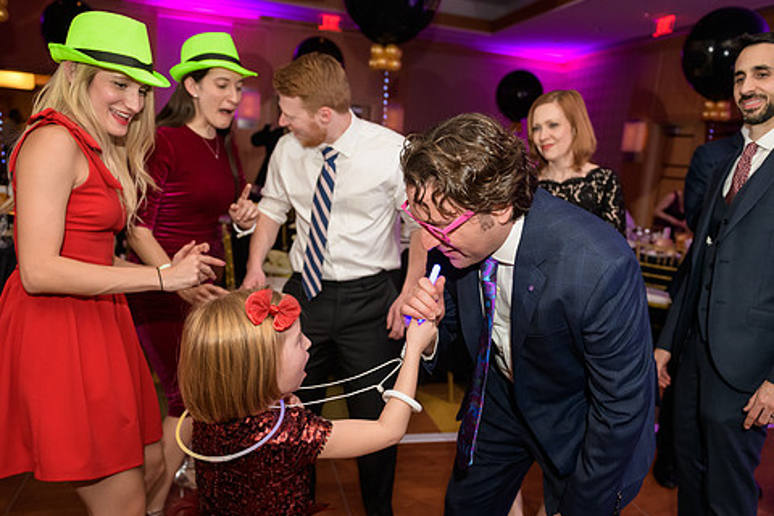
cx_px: 403
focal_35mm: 29
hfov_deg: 63.6
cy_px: 293
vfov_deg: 44.9
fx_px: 623
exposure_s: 1/125
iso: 1600
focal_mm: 24
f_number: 3.2
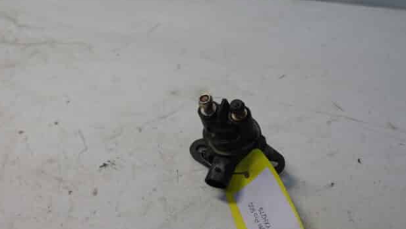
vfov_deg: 25.2
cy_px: 168
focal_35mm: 47
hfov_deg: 43.6
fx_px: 506
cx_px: 226
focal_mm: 18
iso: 200
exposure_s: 1/60
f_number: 3.5
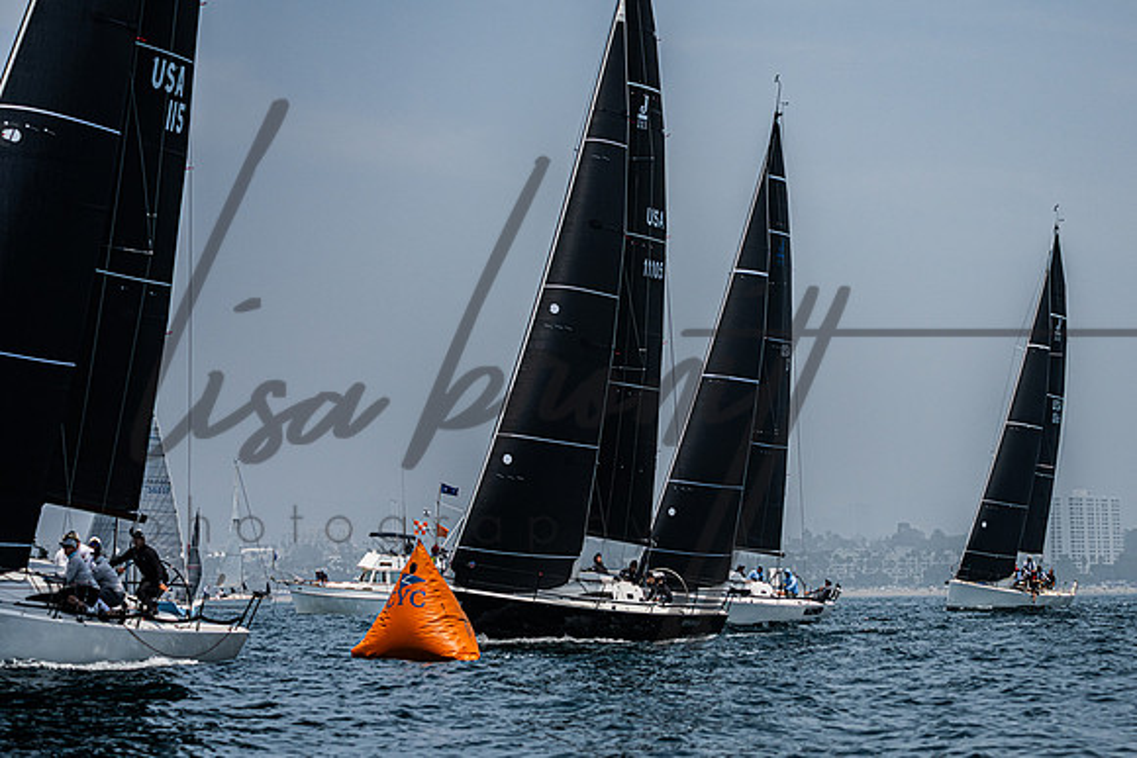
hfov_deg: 17.7
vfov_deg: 11.9
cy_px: 430
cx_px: 650
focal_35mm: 116
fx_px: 3654
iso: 400
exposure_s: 1/6400
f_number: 5.6
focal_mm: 100
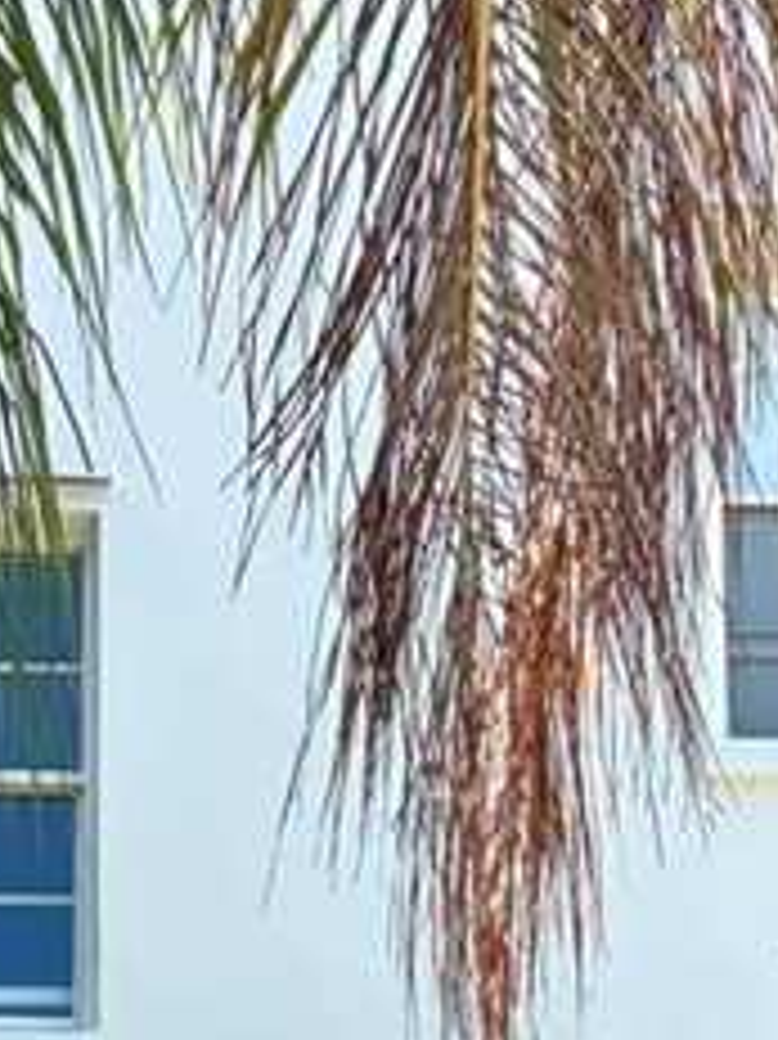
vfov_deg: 13.3
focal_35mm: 120
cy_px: 2296
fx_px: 3599
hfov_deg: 12.2
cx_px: 0
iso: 50
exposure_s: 1/820
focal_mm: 5.96
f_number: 1.6
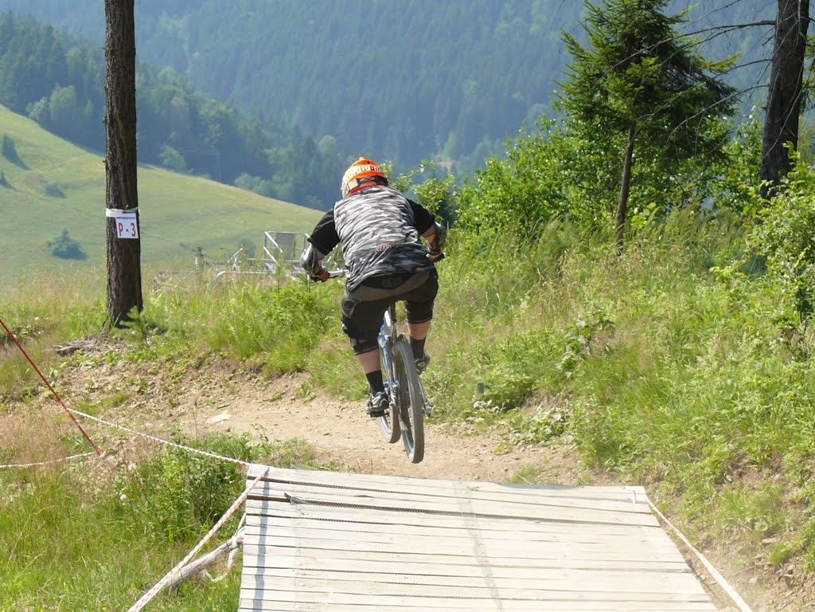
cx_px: 408
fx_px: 4097
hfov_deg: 11.4
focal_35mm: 174
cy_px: 306
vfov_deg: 8.5
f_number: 4
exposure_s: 1/500
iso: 100
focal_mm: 25.8
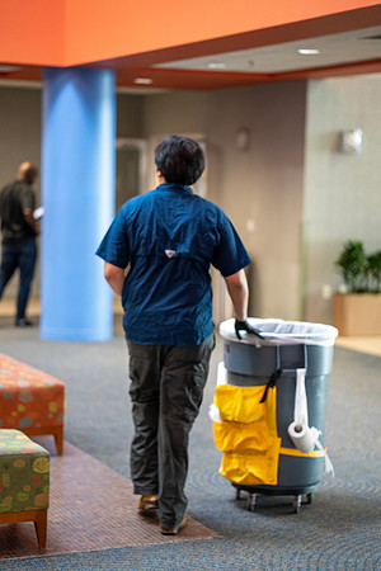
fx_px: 1349
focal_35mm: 85
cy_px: 286
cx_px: 190
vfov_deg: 23.9
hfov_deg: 16.1
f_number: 1.8
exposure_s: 1/160
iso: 800
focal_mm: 85
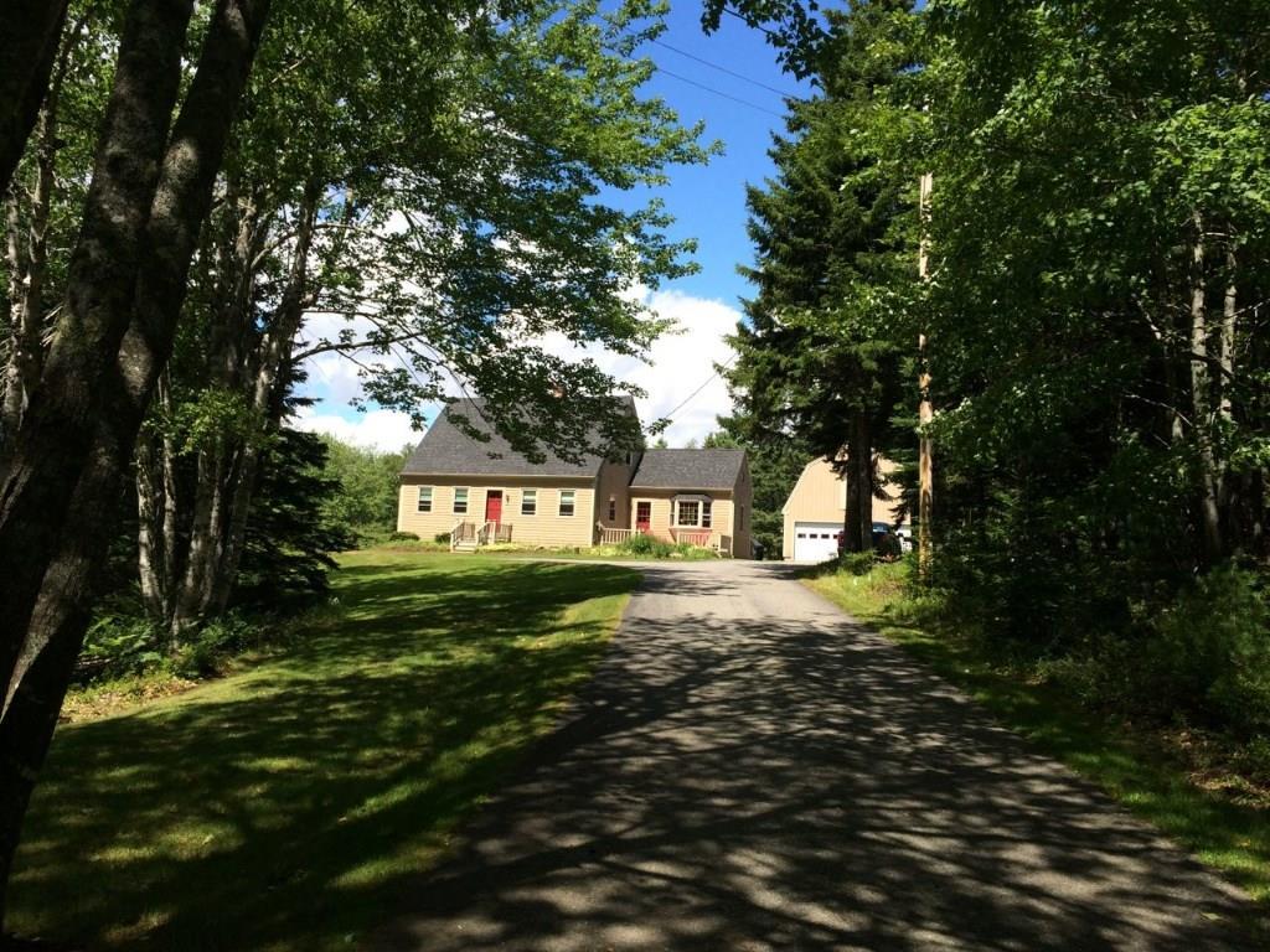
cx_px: 635
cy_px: 476
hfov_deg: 61.7
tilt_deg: +4.7
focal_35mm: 29
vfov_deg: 48.2
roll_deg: -2.6
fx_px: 1064
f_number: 2.2
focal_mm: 4.15
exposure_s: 1/1208
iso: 32
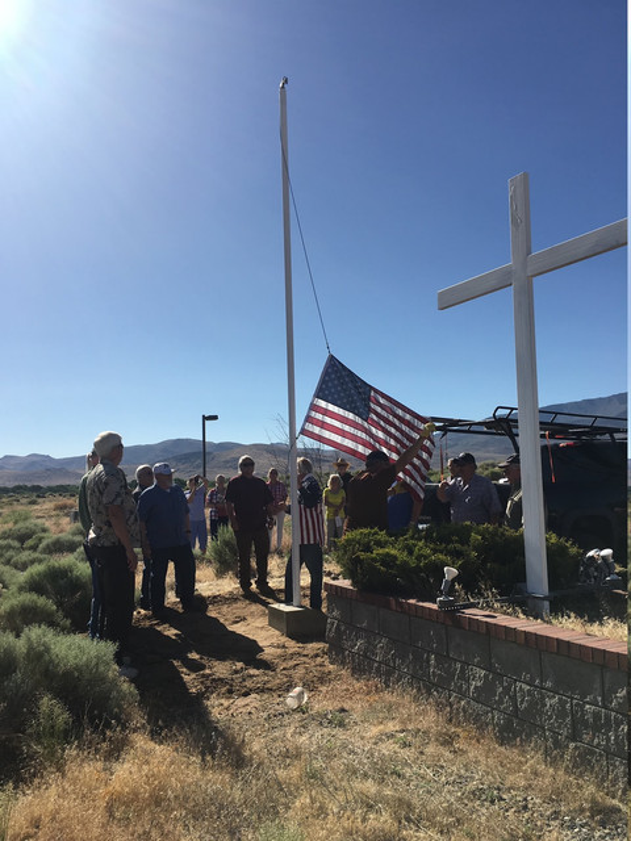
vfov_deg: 61.7
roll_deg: +1.6
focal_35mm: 29
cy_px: 420
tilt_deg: +4.0
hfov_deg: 48.2
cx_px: 316
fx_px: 705
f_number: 2.2
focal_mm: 4.15
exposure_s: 1/2653
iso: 25
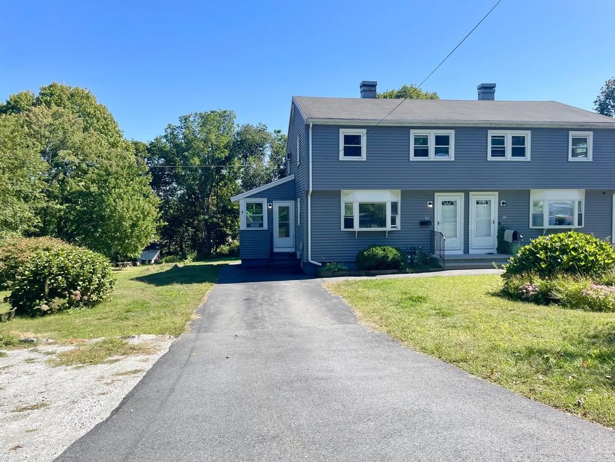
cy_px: 231
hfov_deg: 67.3
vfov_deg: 53.1
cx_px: 308
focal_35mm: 26
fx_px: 462
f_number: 1.6
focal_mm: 4.2
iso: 32
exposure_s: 1/2132
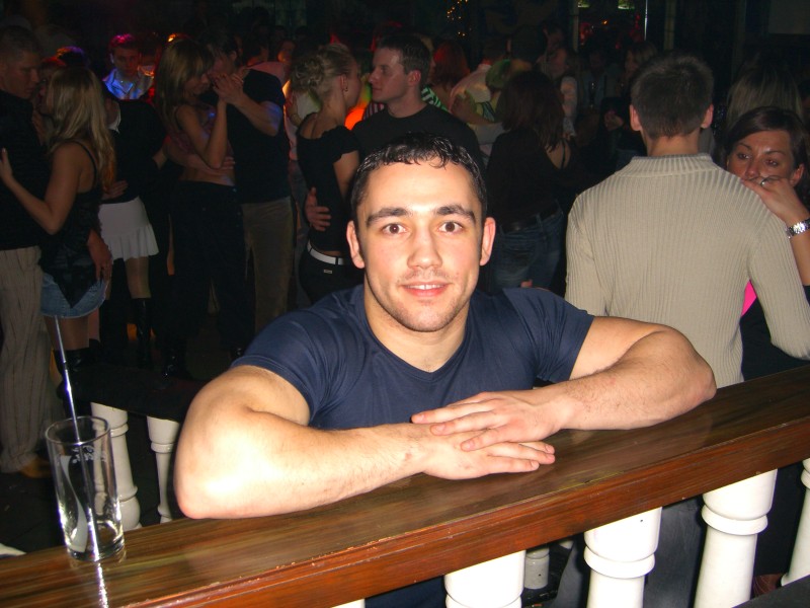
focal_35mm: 38
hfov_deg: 49.0
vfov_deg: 37.7
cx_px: 405
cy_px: 304
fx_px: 889
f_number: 2.8
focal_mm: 7.9
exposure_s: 1/60
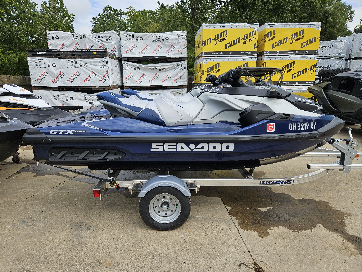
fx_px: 241
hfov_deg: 73.9
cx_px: 181
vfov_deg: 58.9
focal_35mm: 23
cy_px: 136
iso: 25
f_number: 1.8
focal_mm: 5.4
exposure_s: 1/994
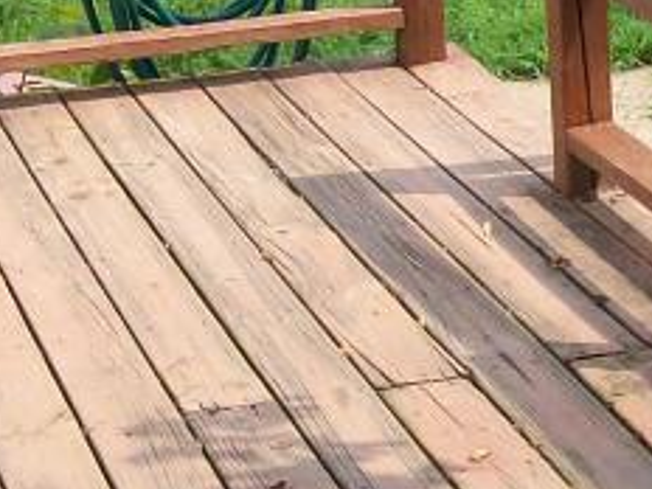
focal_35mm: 159
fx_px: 2995
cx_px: 607
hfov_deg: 12.3
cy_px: 357
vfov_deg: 9.3
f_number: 4.8
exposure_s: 1/357
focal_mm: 6
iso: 80
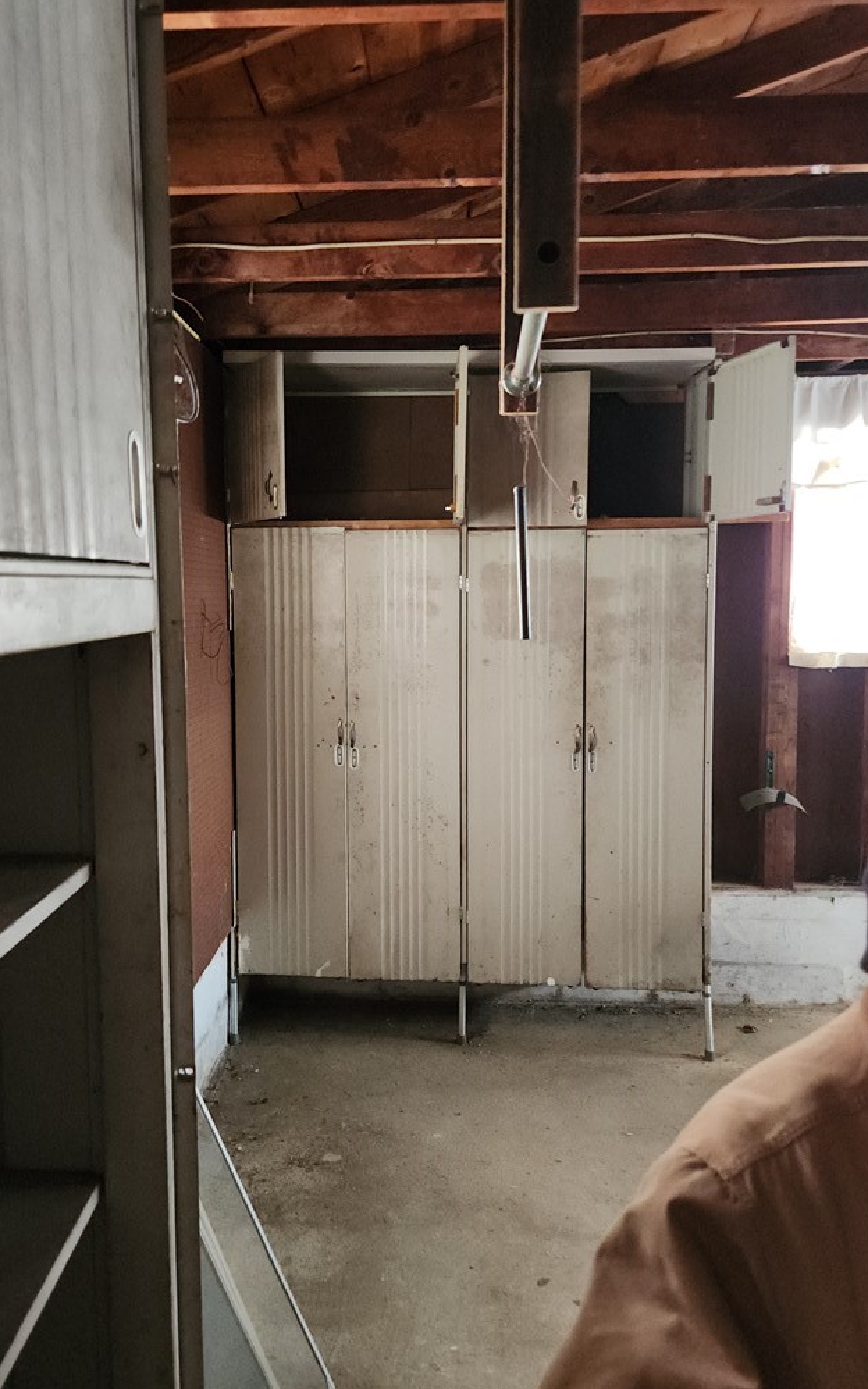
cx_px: 396
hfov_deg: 49.2
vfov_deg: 72.6
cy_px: 684
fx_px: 947
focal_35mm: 25
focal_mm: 5.4
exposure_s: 1/24
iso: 500
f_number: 1.8
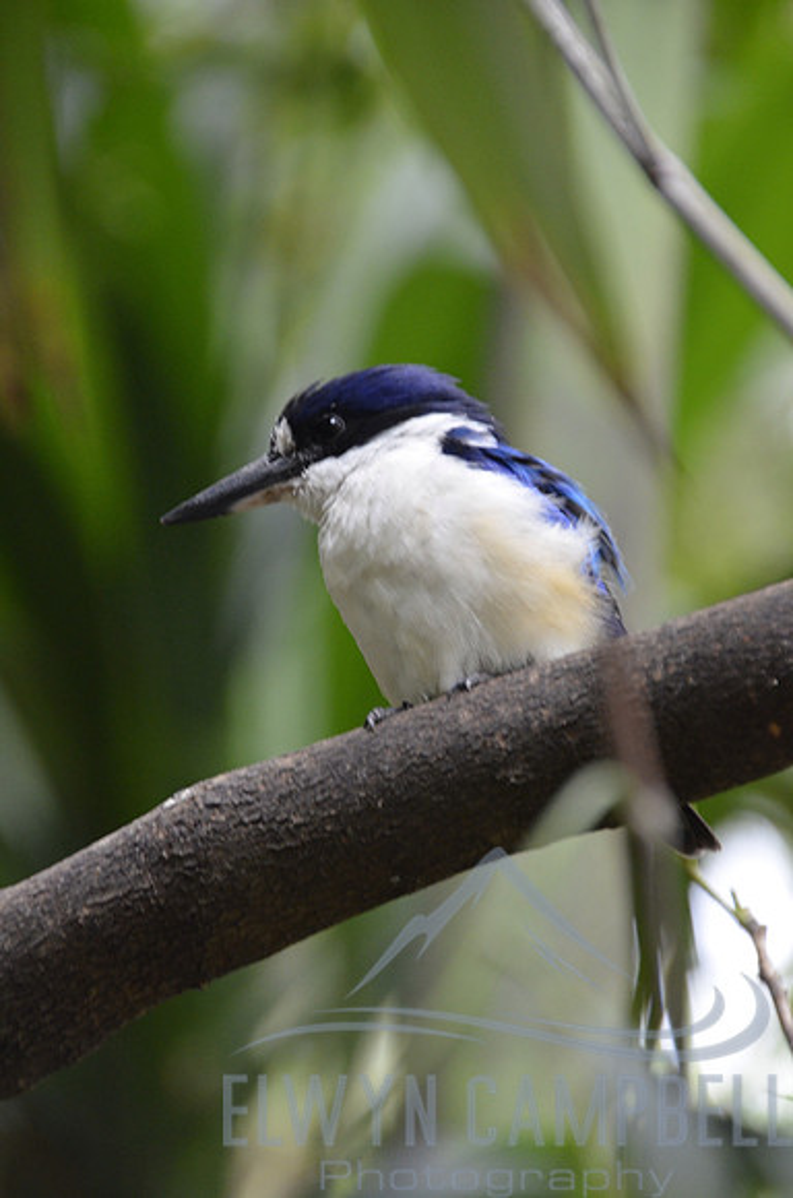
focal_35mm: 375
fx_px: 12449
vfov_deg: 5.5
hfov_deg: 3.6
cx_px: 396
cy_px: 599
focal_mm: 250
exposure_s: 1/100
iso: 1600
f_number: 6.3
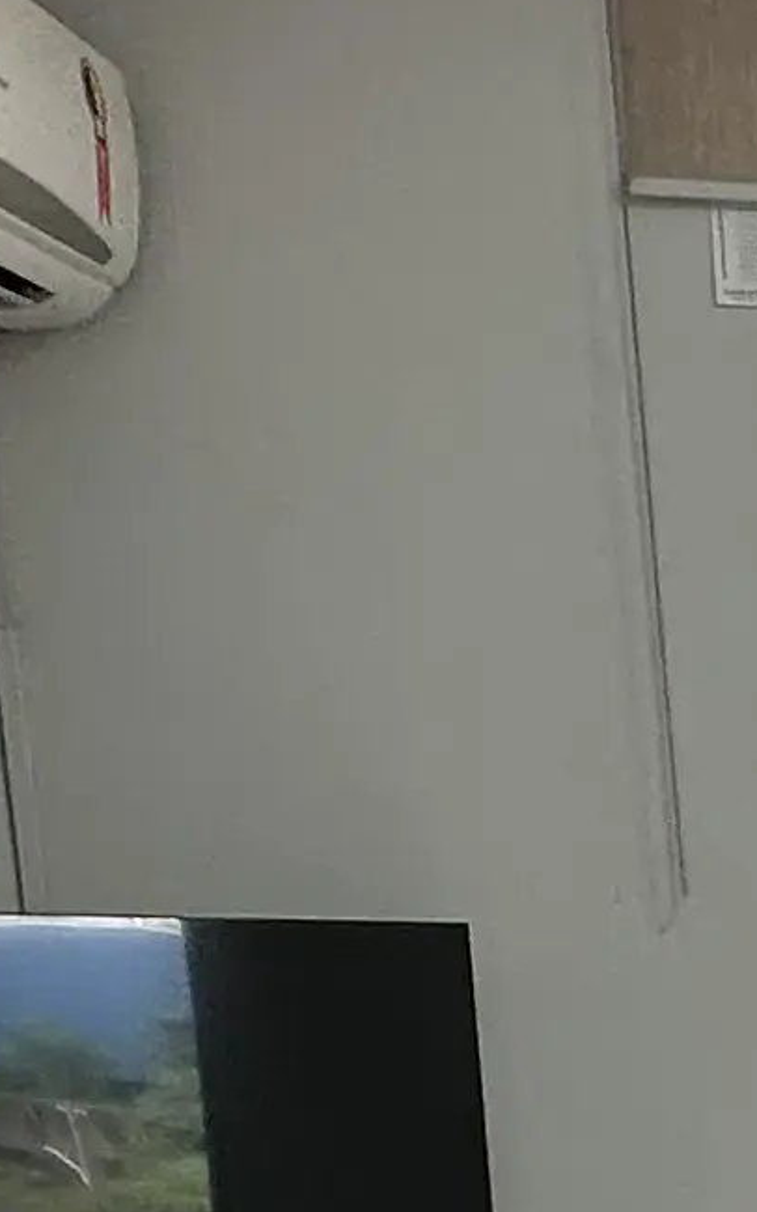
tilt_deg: -12.9
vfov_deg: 20.3
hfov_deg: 11.7
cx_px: 1796
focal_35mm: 92
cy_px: 1661
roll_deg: -0.3
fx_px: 3038
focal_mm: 2.22
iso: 40
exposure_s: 1/99
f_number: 2.2
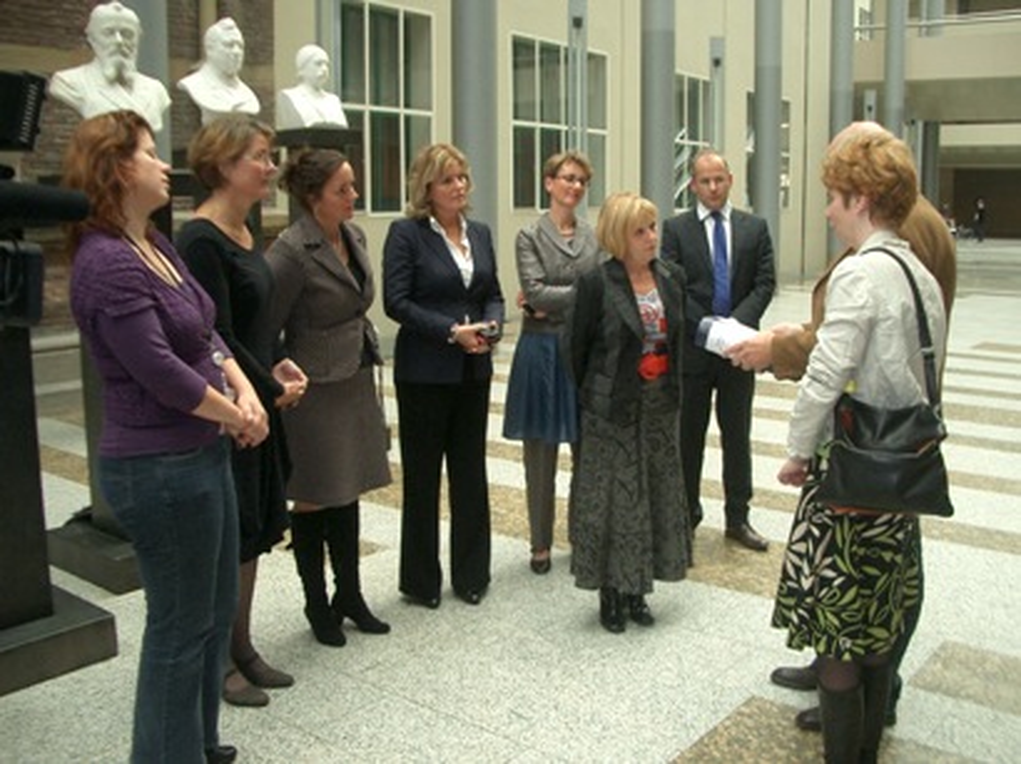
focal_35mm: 35
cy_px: 382
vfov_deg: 40.7
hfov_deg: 52.7
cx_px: 510
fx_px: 1032
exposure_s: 1/40
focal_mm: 5.8
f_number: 2.6
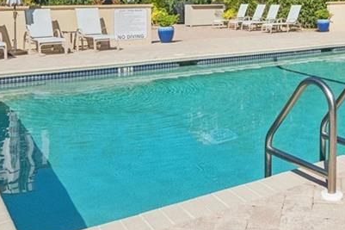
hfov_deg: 40.8
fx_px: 441
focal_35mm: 46
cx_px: 280
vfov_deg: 26.9
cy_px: -20
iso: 400
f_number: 8
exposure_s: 1/2000
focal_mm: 12
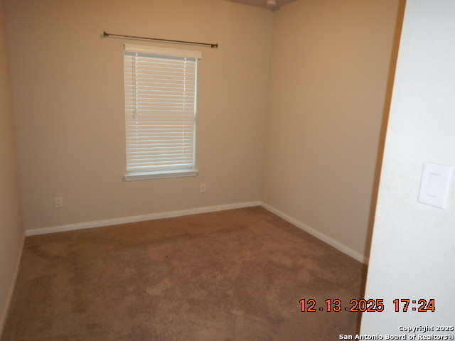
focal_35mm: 24
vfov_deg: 56.8
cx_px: 228
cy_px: 170
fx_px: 315
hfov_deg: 71.6
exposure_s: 1/30
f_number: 2.8
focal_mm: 4.3
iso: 200
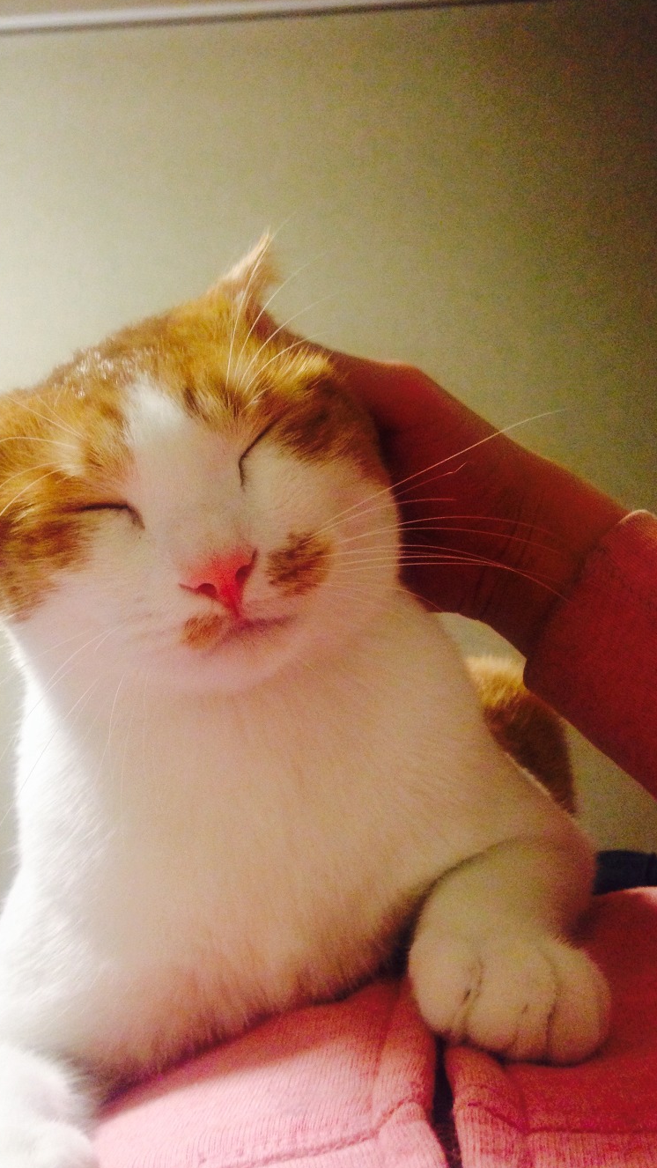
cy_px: 583
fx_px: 1146
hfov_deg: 32.0
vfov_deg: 54.0
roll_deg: +8.0
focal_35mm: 37
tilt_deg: +8.2
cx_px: 311
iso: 250
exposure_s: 1/20
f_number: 2.4
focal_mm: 4.12
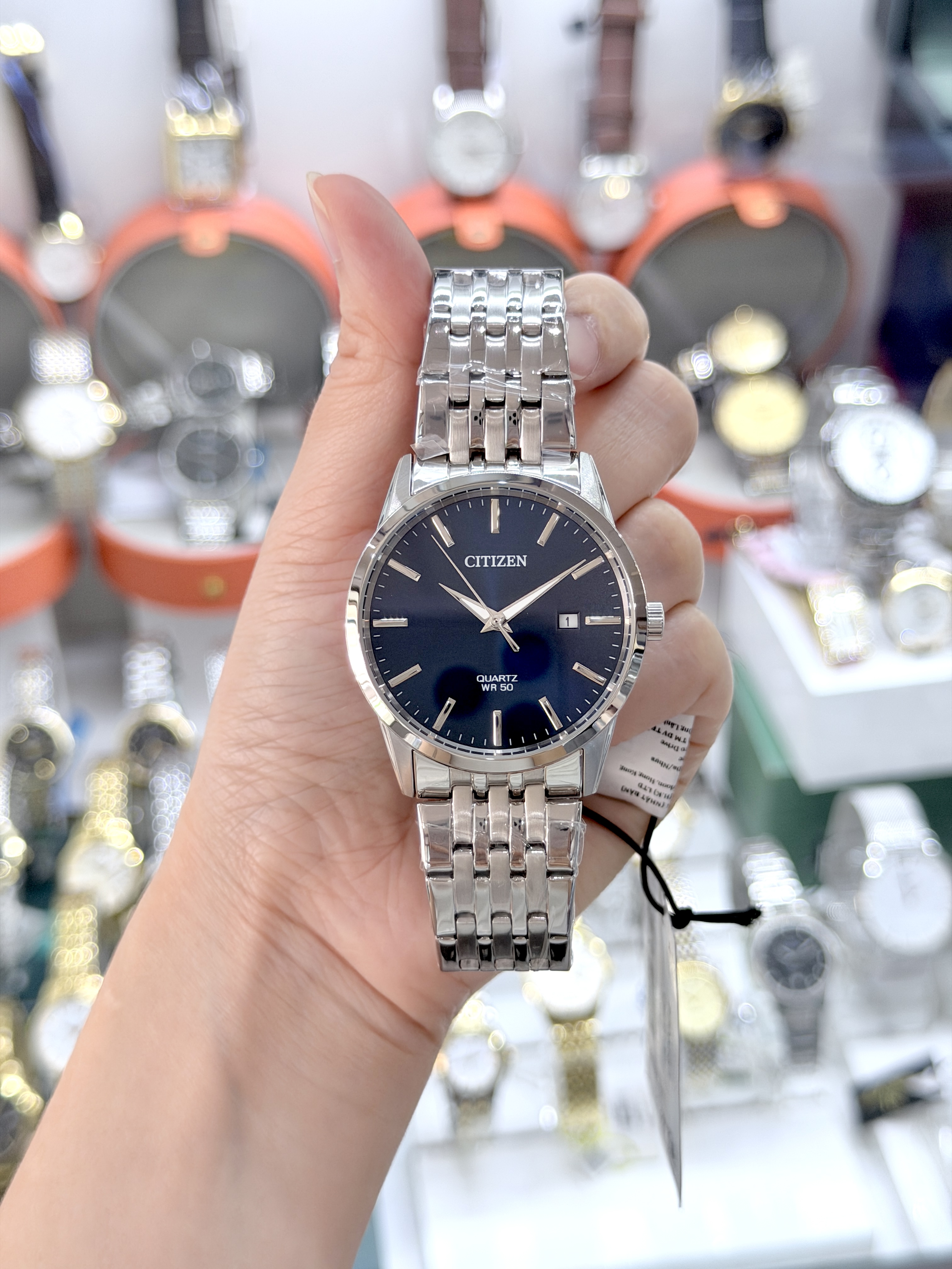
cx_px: 476
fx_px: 1760
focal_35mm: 48
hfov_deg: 30.3
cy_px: 634
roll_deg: +0.7
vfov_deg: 39.7
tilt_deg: -34.7
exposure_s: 1/100
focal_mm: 6.76
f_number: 1.78
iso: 64
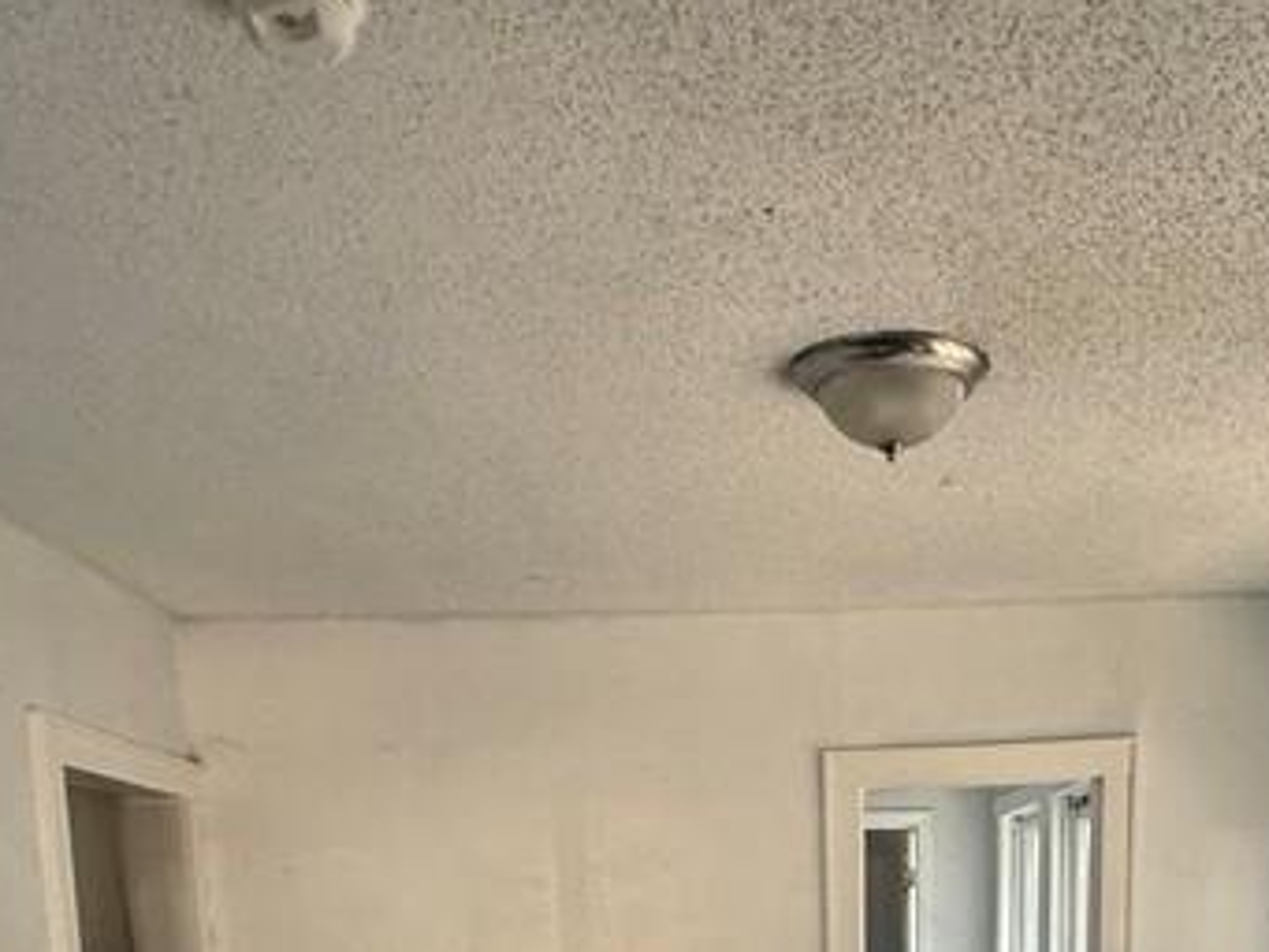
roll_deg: +2.0
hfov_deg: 44.1
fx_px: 1540
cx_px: 848
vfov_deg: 28.3
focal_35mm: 42
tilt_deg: -10.1
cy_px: 1235
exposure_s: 1/99
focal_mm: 2.22
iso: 200
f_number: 2.2
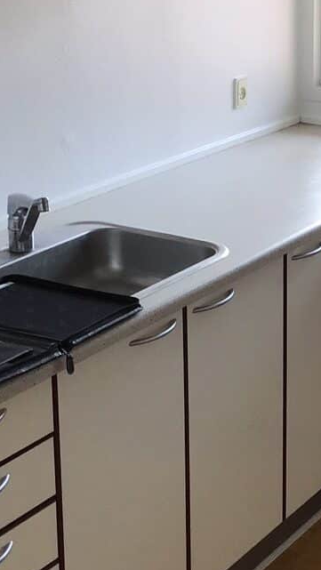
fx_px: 1300
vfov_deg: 24.6
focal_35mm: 86
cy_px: 191
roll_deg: -0.8
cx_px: 343
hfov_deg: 13.8
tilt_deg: -16.1
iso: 32
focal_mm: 3.3
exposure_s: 1/50
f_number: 2.4
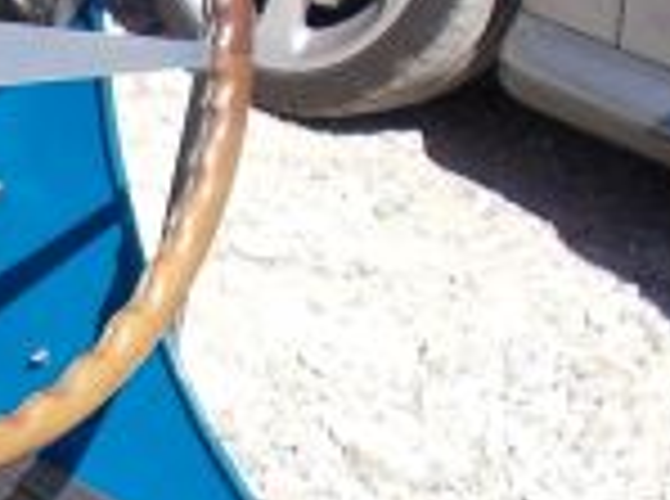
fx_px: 2433
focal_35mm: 126
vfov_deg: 11.5
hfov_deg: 13.5
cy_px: 581
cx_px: -666
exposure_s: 1/100
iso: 80
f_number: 8
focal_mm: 4.6
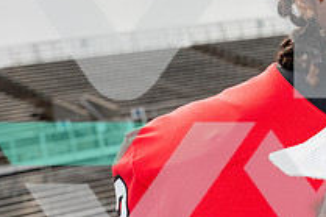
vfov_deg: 10.9
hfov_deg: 15.8
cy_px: 16
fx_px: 1131
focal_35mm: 125
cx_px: 385
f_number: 8
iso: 100
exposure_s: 1/250
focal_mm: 45
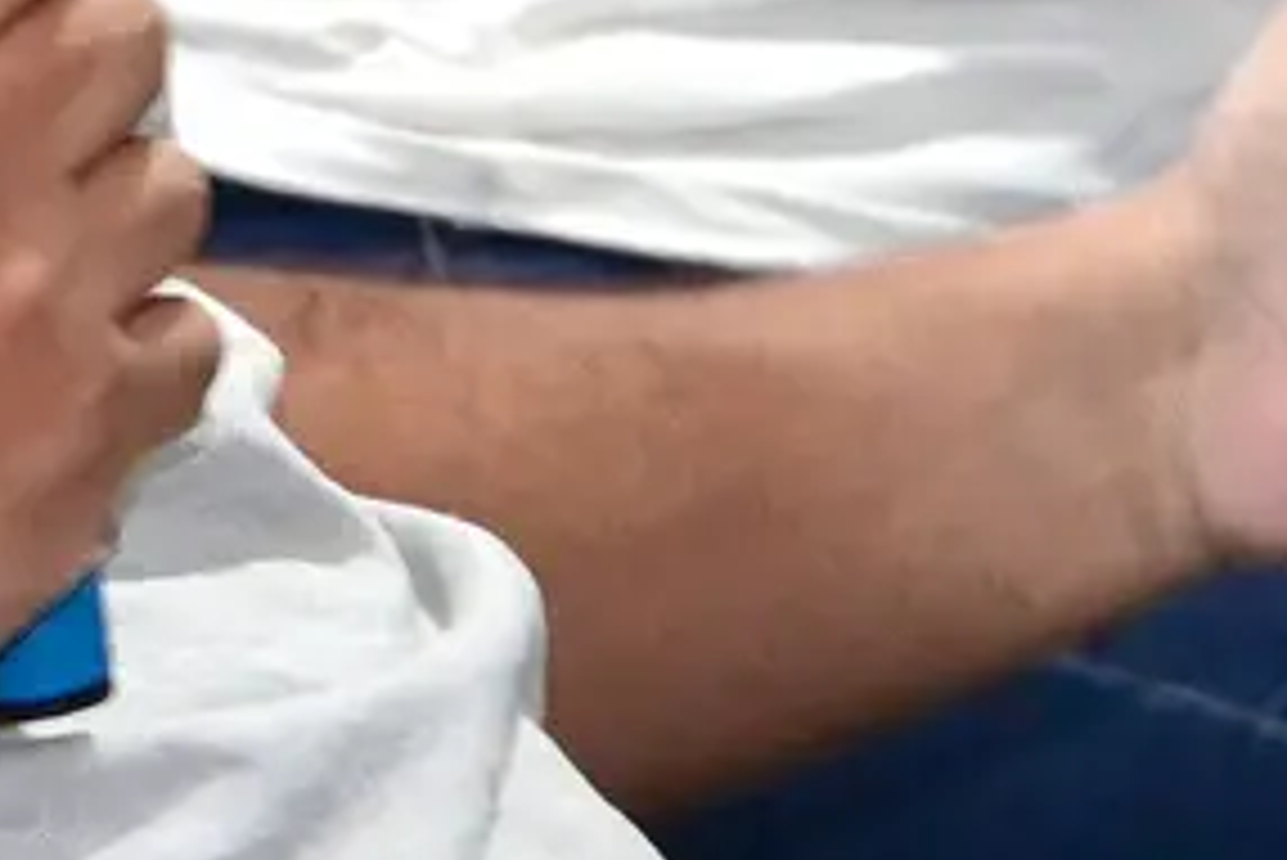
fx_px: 13126
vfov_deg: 3.7
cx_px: -936
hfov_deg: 5.5
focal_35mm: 367
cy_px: -948
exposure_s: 1/20
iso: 2000
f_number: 6.3
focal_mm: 50
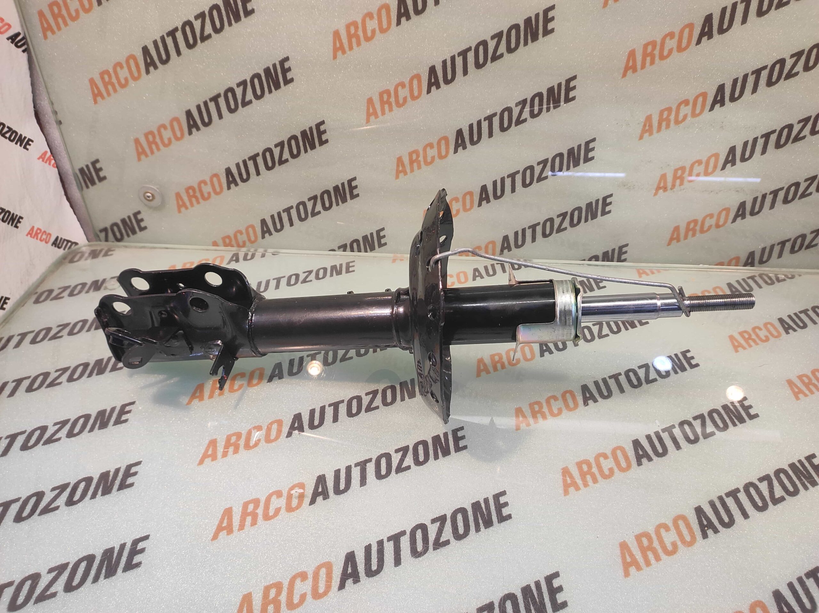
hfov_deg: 91.1
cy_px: 306
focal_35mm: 17
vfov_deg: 74.7
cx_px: 410
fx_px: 402
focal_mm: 4.74
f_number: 1.79
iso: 187
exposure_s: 1/33
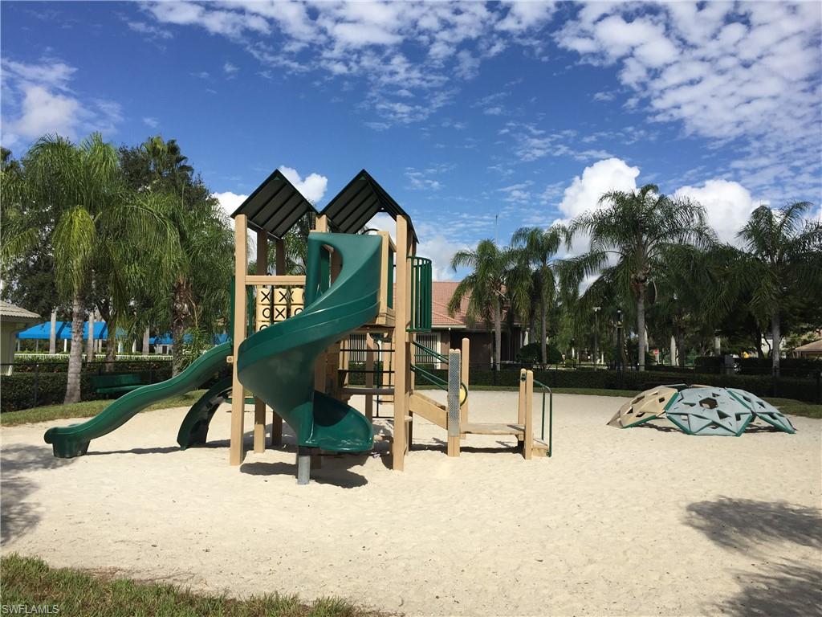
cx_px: 411
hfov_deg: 61.7
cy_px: 308
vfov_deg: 48.2
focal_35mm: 29
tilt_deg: +3.3
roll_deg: -1.9
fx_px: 689
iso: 32
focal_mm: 4.15
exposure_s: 1/3300
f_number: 2.2
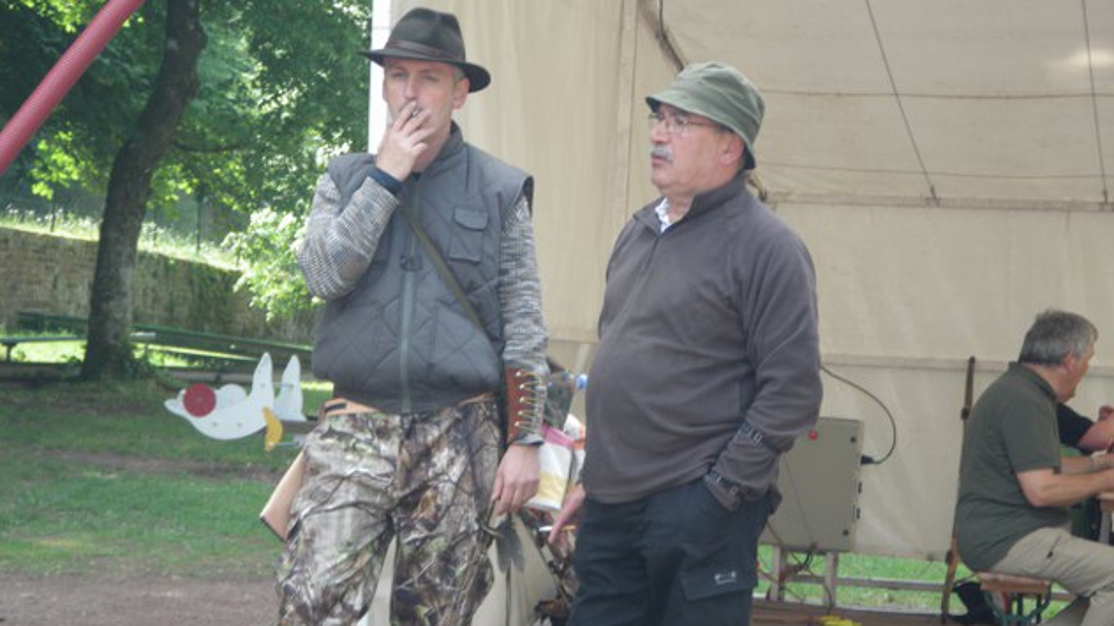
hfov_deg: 25.0
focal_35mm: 85
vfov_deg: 14.2
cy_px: 393
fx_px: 2510
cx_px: 552
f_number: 4.8
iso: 100
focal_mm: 13.7
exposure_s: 1/100
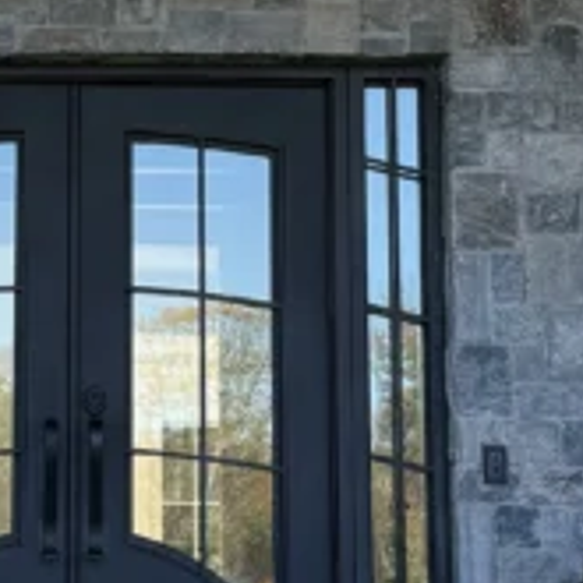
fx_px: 2515
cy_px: 110
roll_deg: -1.3
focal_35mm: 132
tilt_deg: +11.1
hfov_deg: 13.0
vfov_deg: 13.2
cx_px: -60
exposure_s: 1/1385
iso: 100
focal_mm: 6.76
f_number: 1.78
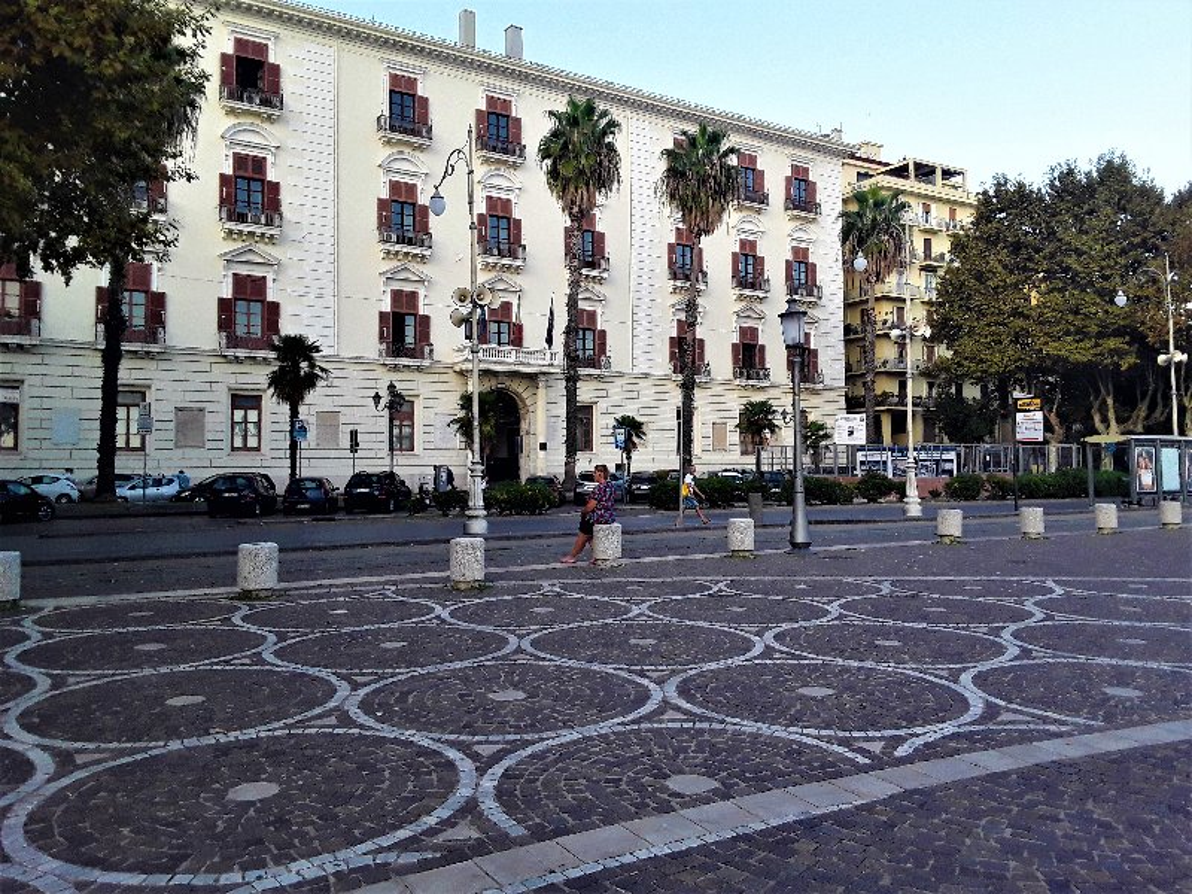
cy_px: 447
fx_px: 930
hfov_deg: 65.3
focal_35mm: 27
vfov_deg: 51.4
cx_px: 596
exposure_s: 1/244
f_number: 1.9
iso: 40
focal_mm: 2.91
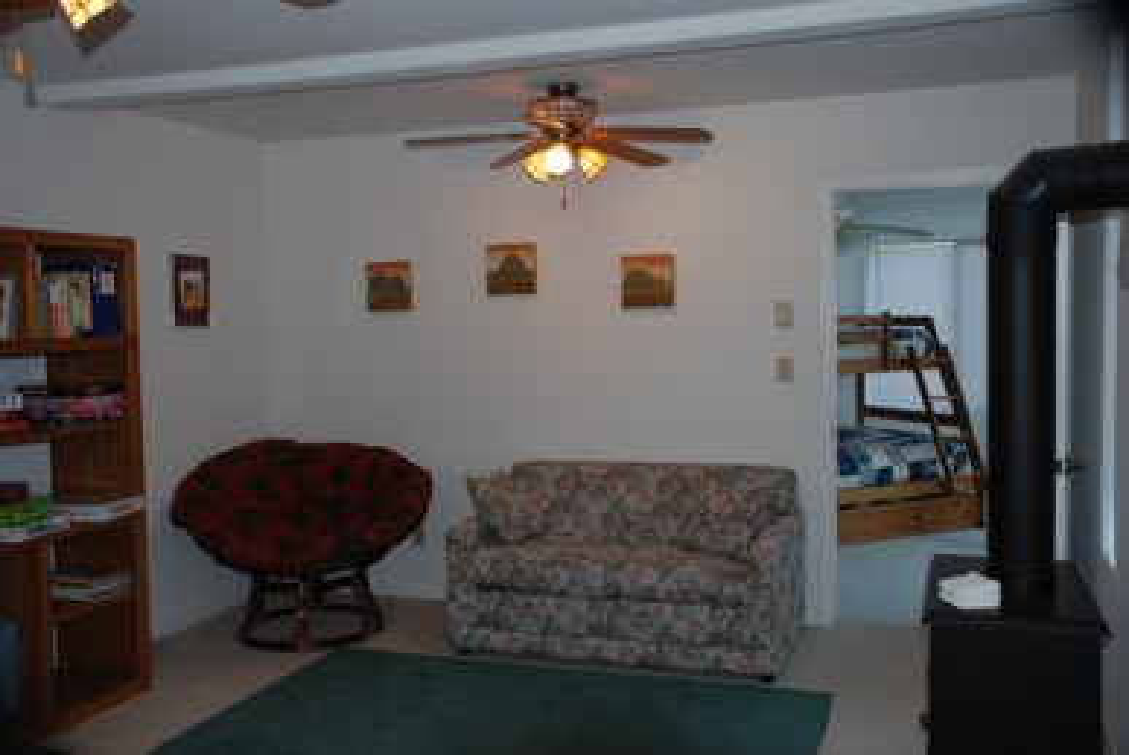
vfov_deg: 40.1
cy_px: 378
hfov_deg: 57.2
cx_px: 564
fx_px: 1036
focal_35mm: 33
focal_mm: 22
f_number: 3.8
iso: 200
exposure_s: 1/60
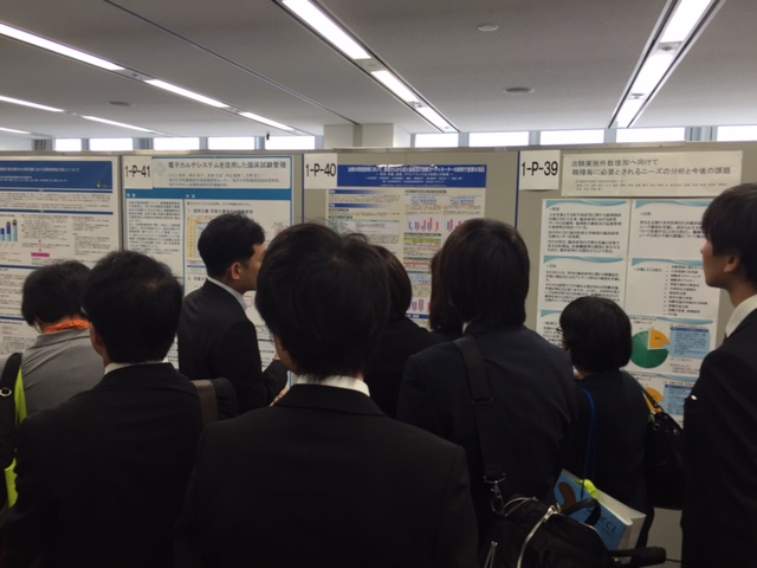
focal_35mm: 29
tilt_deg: -8.3
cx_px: 378
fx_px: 634
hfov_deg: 61.7
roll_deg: -3.0
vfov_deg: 48.2
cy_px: 284
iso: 40
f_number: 2.2
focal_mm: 4.15
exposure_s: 1/60
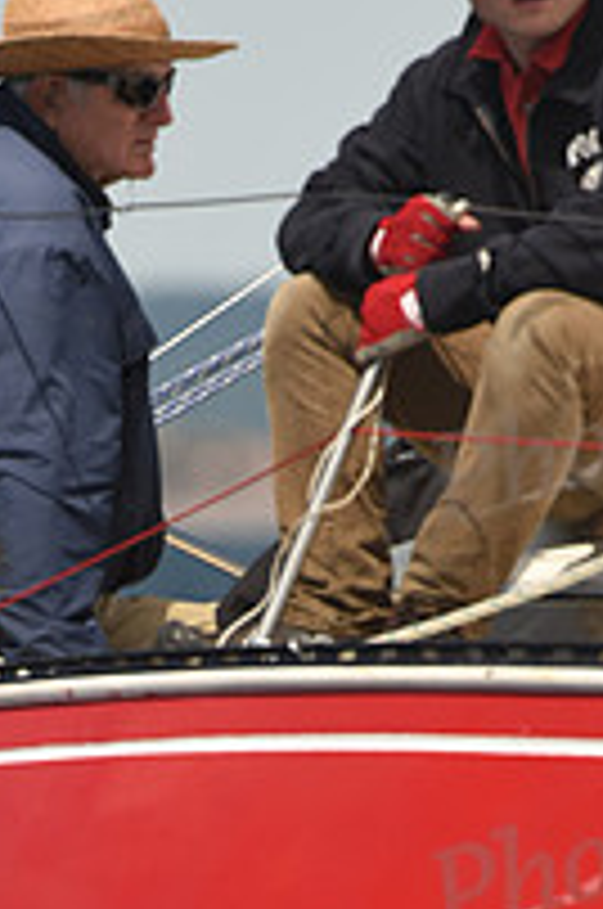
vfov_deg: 1.8
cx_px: 200
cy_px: 1120
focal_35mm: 1151
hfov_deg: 1.2
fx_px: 29016
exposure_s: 1/1000
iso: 250
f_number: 5.6
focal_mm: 400
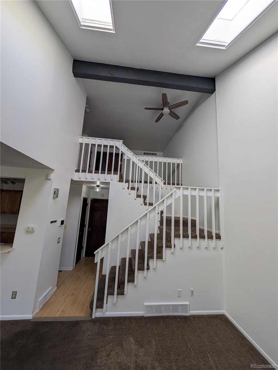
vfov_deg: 110.5
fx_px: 128
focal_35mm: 12
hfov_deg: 94.6
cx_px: 139
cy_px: 185
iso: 45
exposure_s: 1/327
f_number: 1.7
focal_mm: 2.02
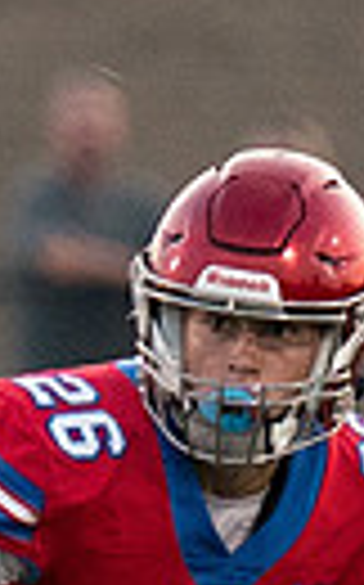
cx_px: 164
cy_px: 567
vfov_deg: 0.8
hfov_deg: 0.5
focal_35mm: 2702
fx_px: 42982
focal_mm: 200
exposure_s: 1/2000
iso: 1600
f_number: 2.8
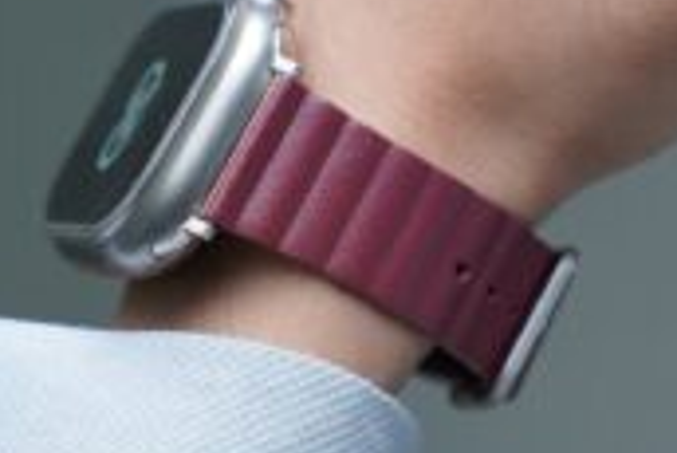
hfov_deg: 11.8
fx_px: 3275
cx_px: 299
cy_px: 211
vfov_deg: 7.9
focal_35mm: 174
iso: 2000
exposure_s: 1/200
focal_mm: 75
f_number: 4
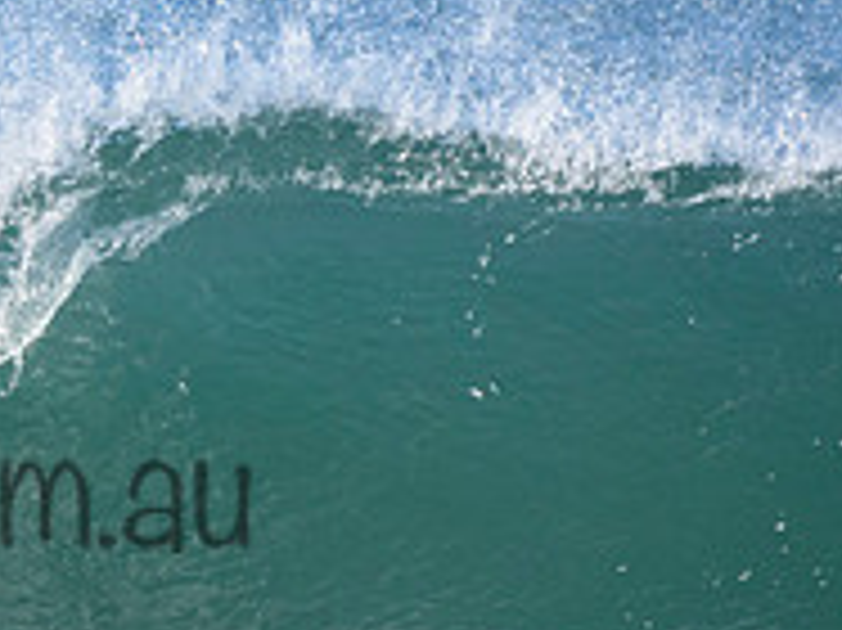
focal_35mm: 2243
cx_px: -225
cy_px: 443
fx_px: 54524
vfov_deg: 0.7
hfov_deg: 0.9
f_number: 5.6
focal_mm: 500
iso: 800
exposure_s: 1/4000
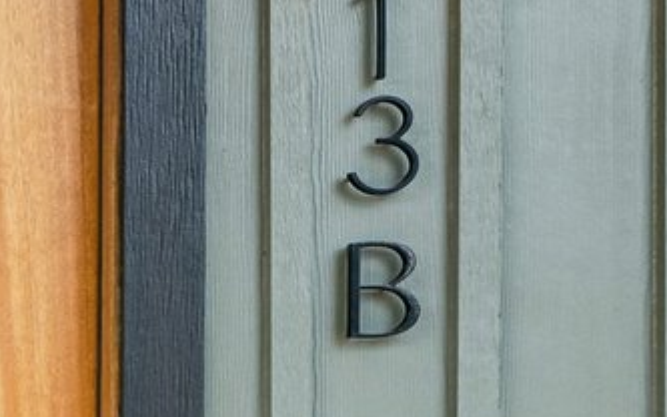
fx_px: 1765
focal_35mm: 97
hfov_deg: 13.9
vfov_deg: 13.2
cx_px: -995
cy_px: 464
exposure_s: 1/125
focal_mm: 15.5
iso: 100
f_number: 6.7
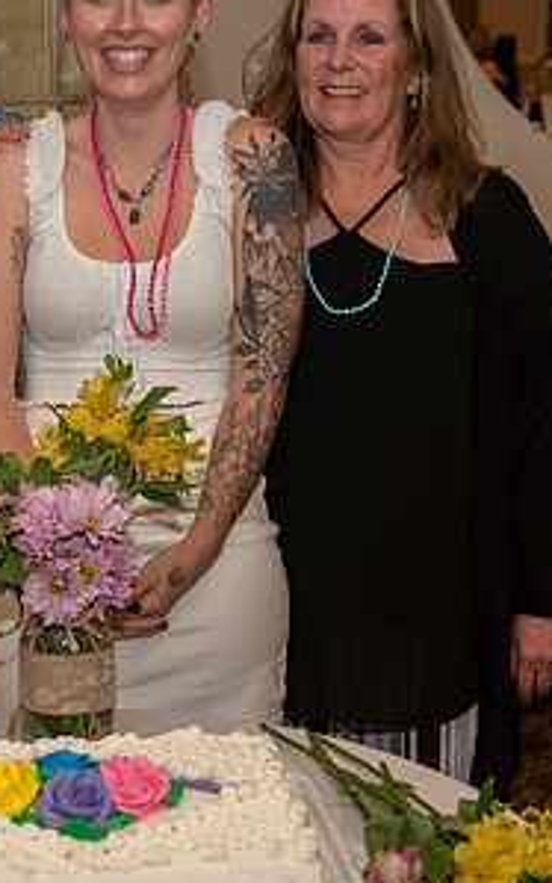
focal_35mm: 87
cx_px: 106
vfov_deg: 23.8
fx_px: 2093
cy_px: 382
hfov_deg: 14.9
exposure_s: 1/200
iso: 640
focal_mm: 44
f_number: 4
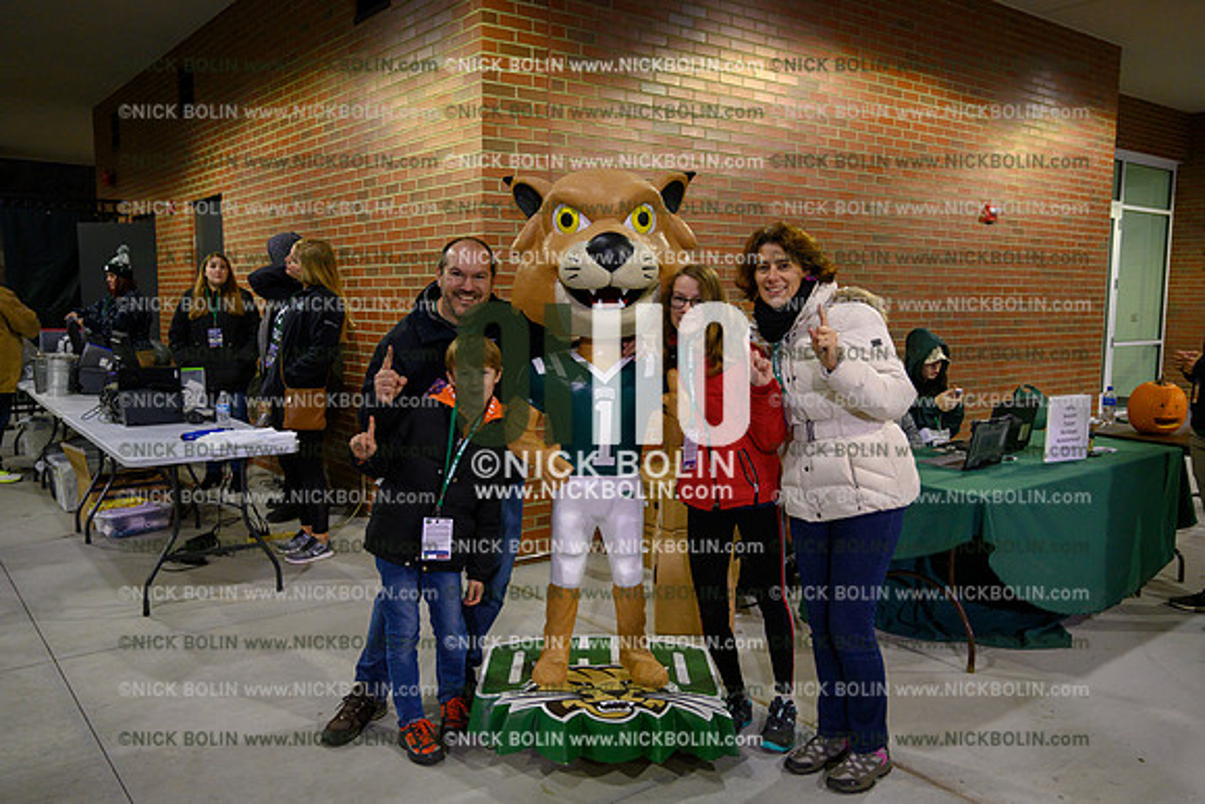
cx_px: 602
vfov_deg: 45.0
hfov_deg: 63.6
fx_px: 971
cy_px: 402
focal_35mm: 29
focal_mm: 29
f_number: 4
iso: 2000
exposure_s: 1/200
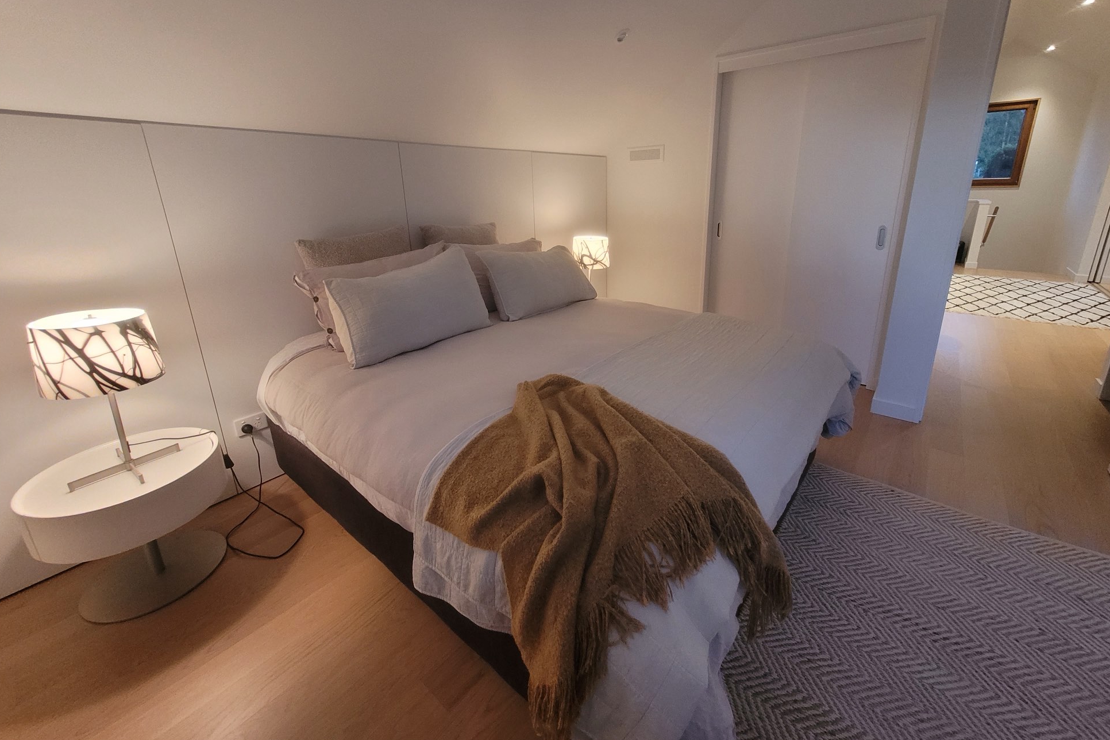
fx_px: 432
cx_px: 566
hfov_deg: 104.2
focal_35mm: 14
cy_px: 315
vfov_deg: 80.7
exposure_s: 1/50
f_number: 2.2
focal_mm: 1.74
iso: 320
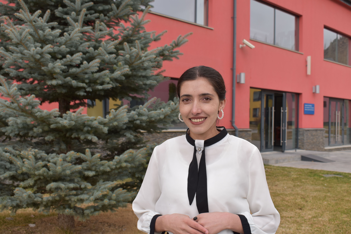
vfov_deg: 31.9
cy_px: 117
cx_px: 176
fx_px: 409
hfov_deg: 46.4
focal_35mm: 42
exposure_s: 1/250
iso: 200
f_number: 7.1
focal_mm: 28
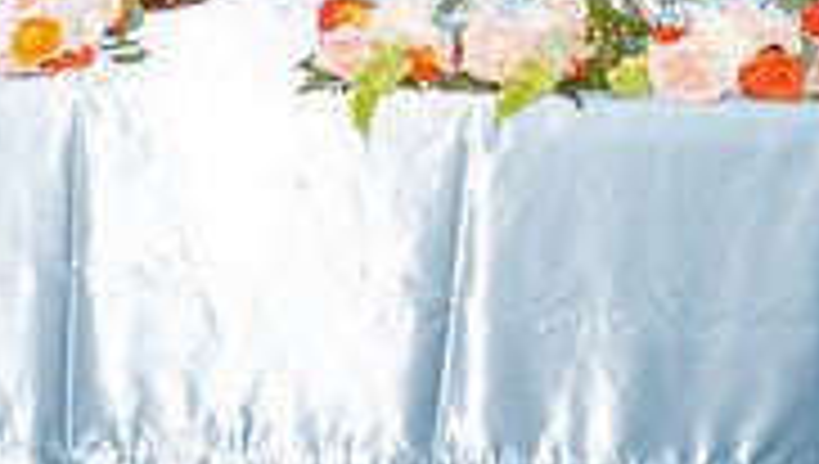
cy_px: -345
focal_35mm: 80
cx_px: 189
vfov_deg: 13.7
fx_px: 1740
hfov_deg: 26.1
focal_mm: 24
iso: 1000
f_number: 3.5
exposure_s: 1/200
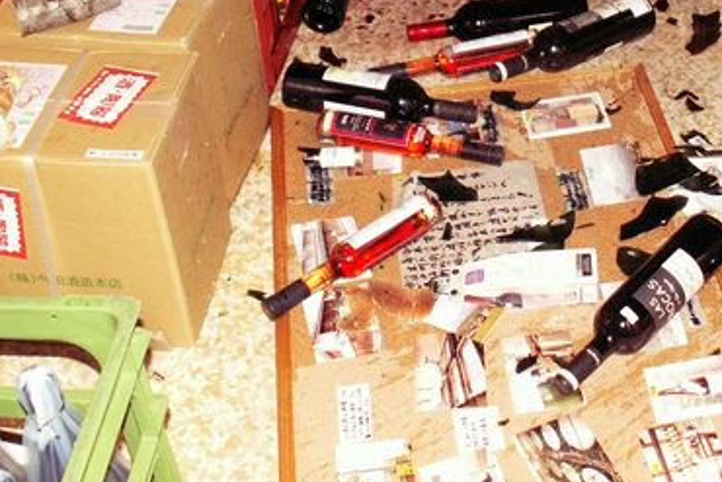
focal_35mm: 63
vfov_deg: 21.2
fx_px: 1264
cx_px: 527
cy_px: 57
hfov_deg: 31.4
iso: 160
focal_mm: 5.86
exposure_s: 1/40
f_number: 2.8
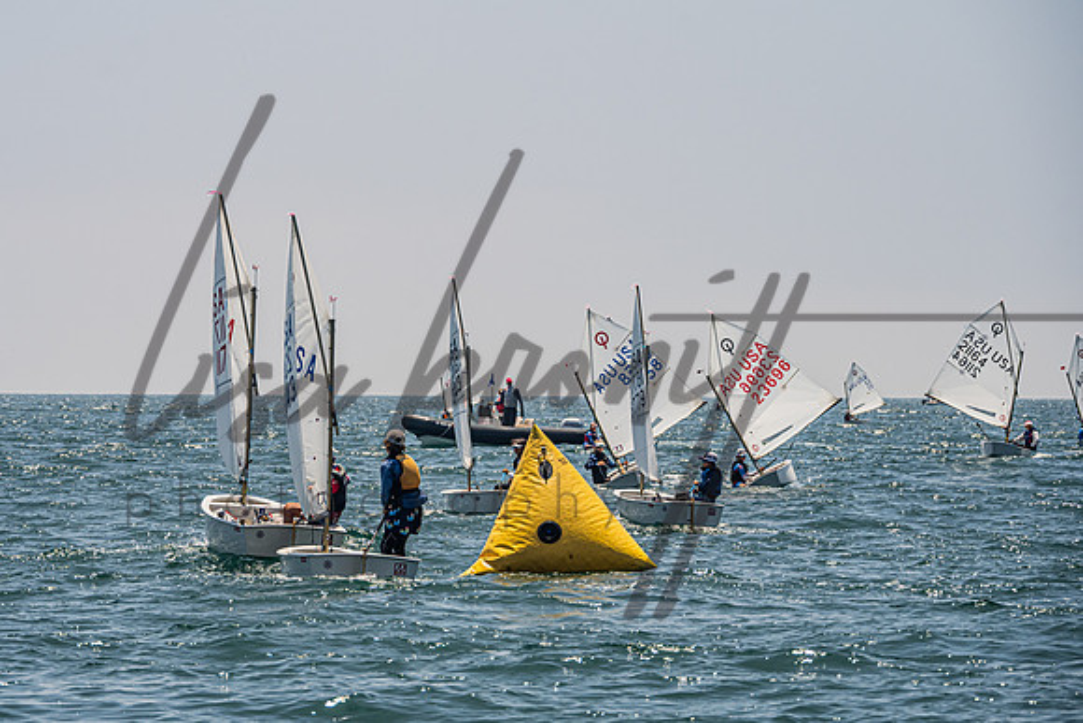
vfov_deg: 7.1
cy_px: 332
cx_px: 347
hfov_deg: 10.6
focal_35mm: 194
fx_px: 5827
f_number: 7.1
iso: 250
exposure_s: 1/1600
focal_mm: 140
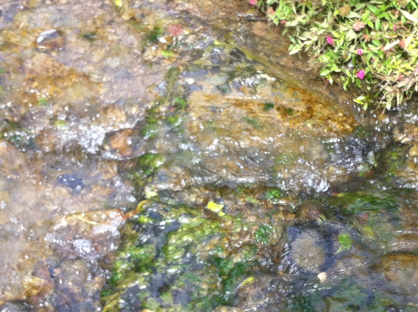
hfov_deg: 20.6
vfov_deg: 15.4
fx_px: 1145
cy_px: 247
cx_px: 281
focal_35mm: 95
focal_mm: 3.85
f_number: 2.8
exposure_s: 1/200
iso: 80
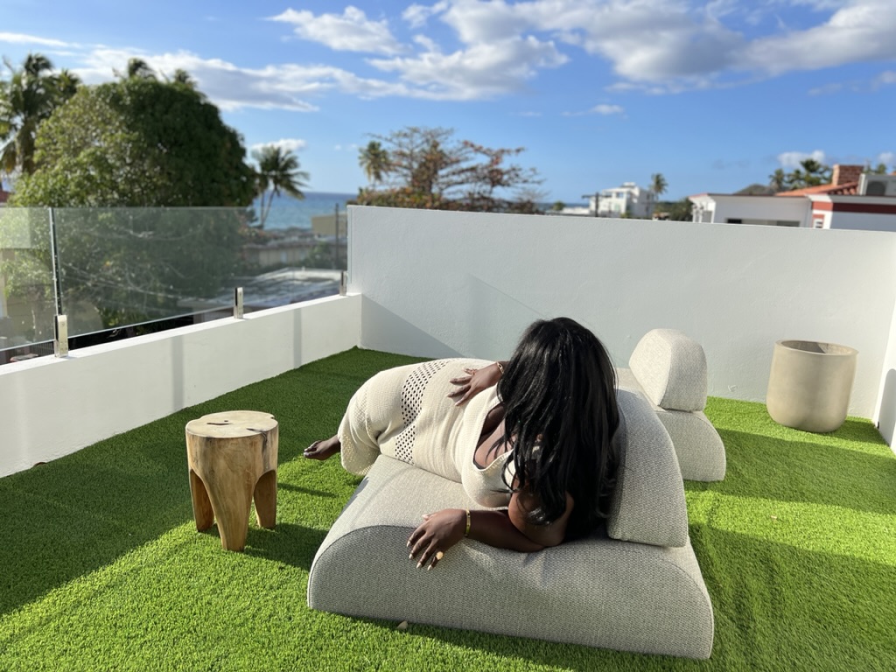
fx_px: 673
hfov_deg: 67.3
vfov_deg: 53.1
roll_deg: -2.1
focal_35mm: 26
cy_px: 336
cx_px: 448
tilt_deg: -11.6
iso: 50
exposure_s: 1/4444
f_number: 1.5
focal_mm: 5.7
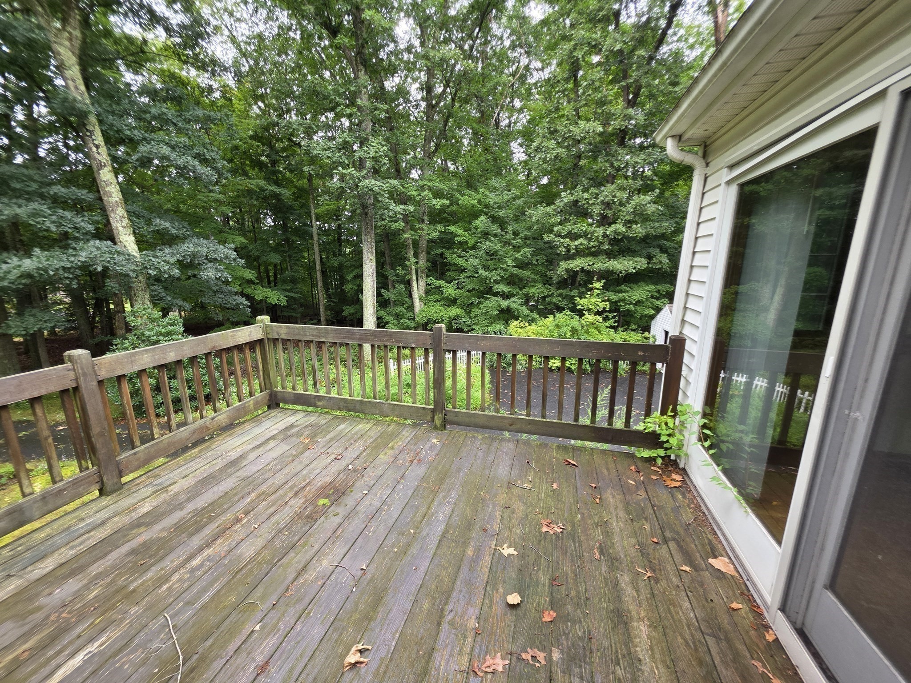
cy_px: 342
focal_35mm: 13
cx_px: 456
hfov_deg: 106.2
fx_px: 342
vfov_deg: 89.9
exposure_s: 1/120
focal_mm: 2.2
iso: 50
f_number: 1.9
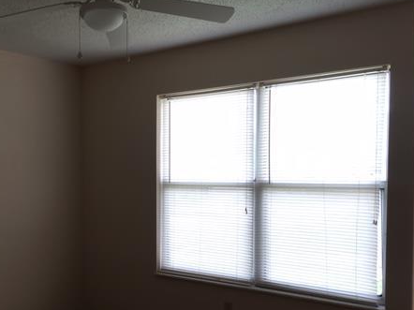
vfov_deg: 34.1
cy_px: 199
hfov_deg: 44.0
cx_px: 127
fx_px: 502
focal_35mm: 42
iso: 25
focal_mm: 4.15
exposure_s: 1/48
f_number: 2.2
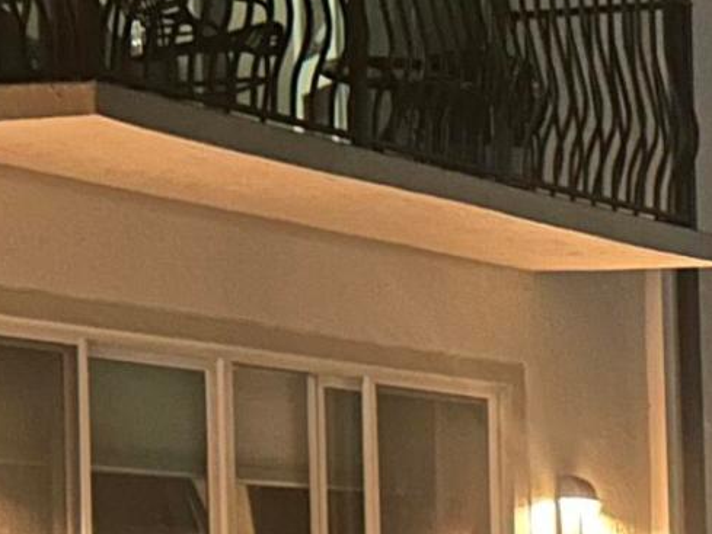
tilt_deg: -2.5
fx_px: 3148
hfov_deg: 11.4
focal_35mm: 153
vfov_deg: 9.5
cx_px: 1497
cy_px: 780
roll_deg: +0.1
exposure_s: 1/9
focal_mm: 5.7
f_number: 1.5
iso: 1250
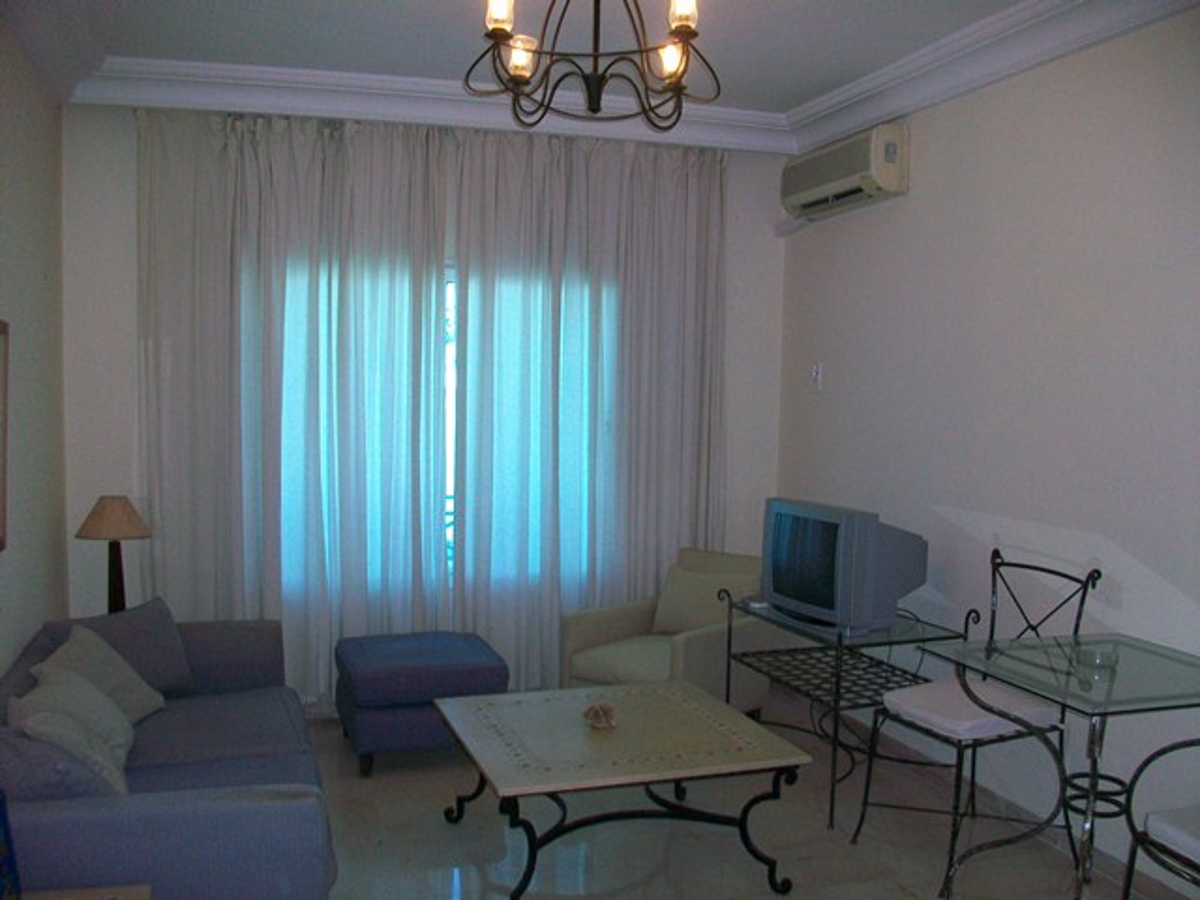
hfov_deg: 56.8
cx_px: 600
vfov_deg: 44.2
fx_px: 1109
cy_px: 450
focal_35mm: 32
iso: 120
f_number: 2.8
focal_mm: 5.7
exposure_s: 1/60
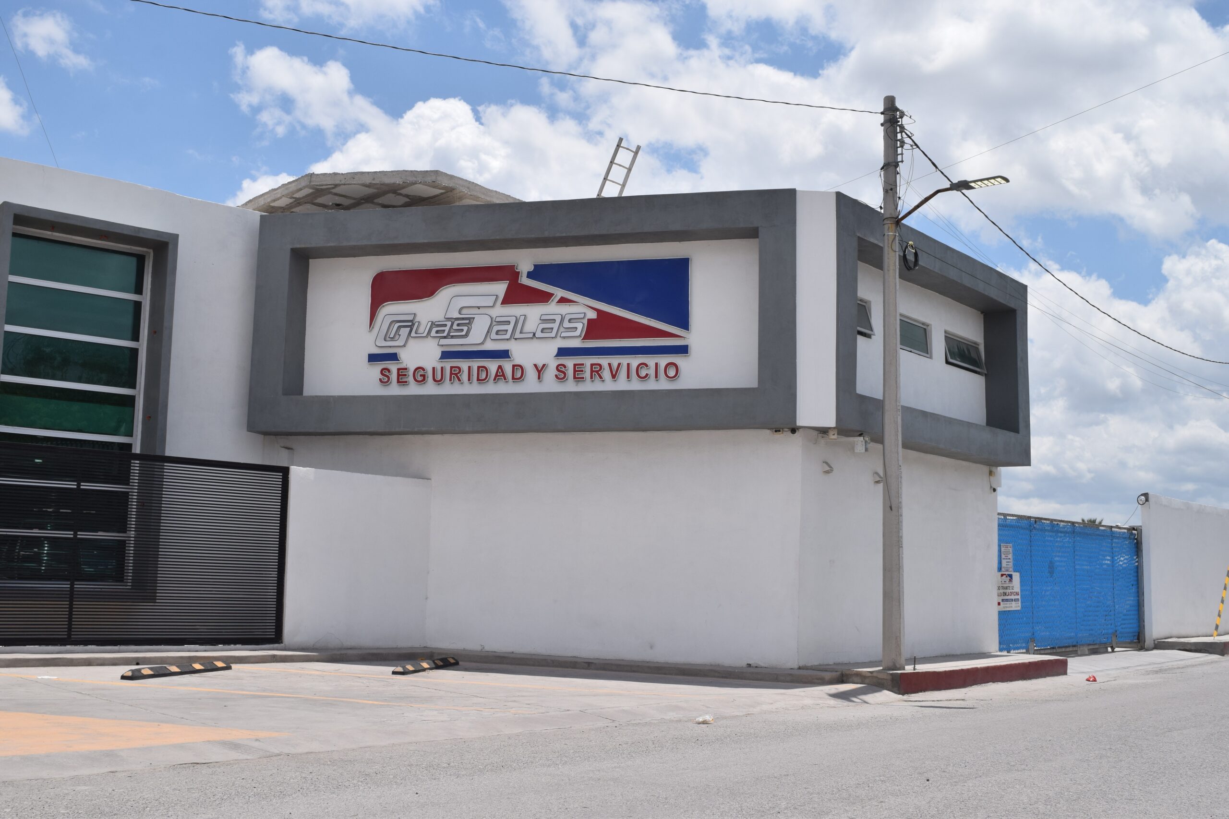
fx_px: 1331
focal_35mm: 39
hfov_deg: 49.6
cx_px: 614
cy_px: 410
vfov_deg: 34.2
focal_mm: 26
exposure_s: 1/500
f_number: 11
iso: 200
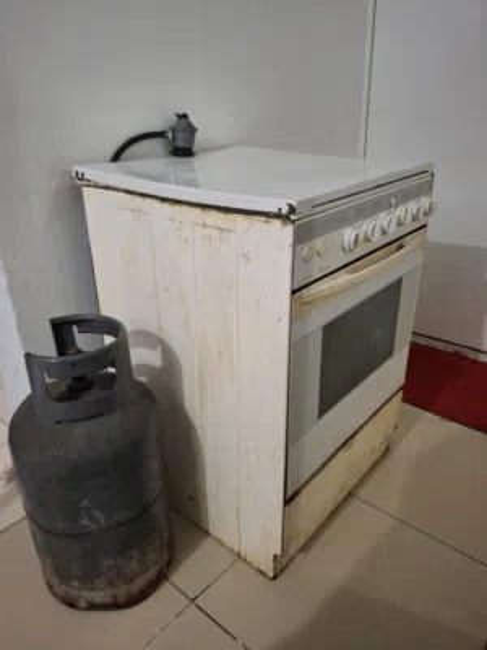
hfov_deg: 54.9
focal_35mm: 25
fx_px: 469
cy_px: 325
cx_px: 244
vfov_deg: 69.4
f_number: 1.8
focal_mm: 4.69
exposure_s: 1/25
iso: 250
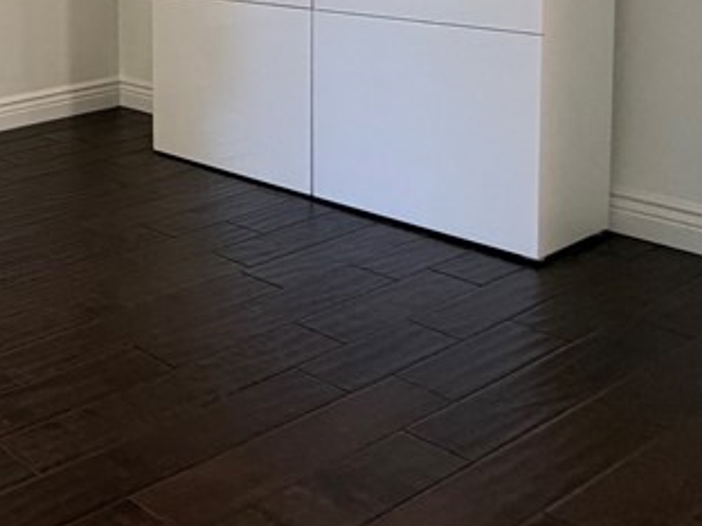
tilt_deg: -3.1
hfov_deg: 28.4
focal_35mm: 46
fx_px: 933
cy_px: -63
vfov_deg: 28.4
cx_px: -328
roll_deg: +3.2
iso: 200
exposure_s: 1/120
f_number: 2.2
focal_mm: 2.22
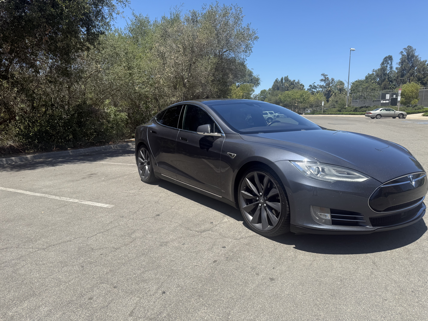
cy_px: 160
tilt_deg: -9.8
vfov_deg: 56.8
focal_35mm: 24
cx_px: 214
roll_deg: +0.4
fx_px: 297
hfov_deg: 71.6
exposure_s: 1/2703
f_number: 1.78
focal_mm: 6.76
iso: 80
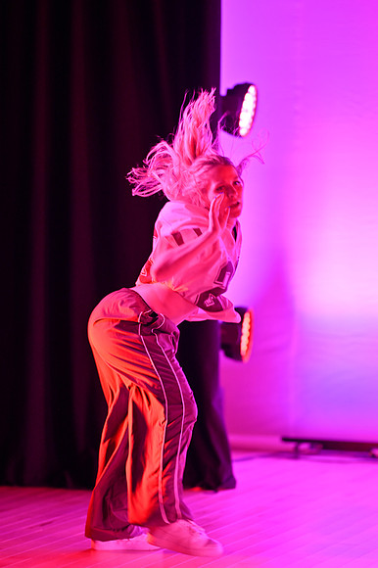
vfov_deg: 16.1
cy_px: 284
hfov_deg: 10.8
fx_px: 2002
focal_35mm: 127
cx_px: 189
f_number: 1.2
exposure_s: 1/320
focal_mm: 85
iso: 110
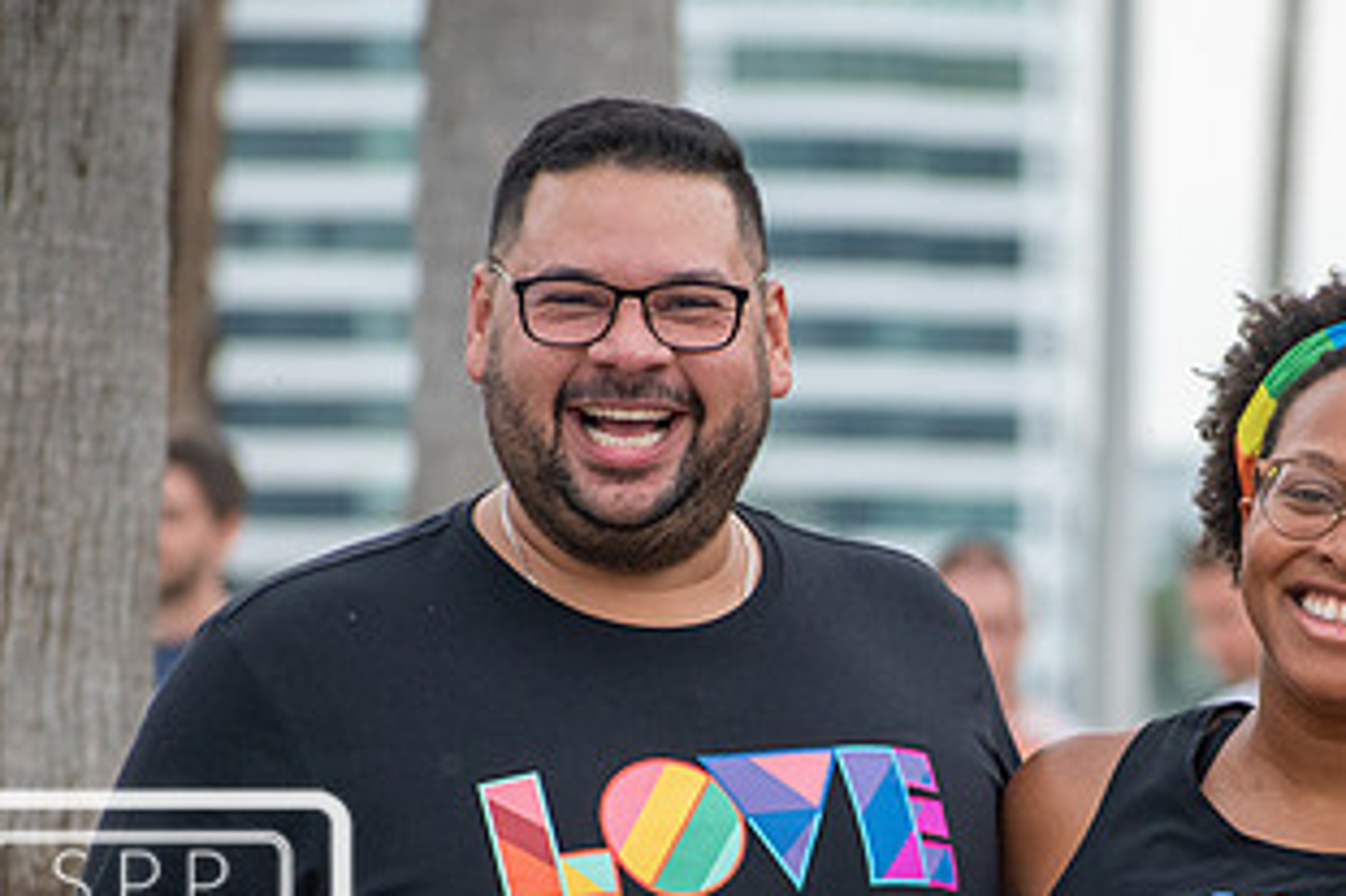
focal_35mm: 448
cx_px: 1052
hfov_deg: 4.6
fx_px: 16741
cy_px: 820
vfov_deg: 3.1
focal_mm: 160
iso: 800
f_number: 5
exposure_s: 1/800
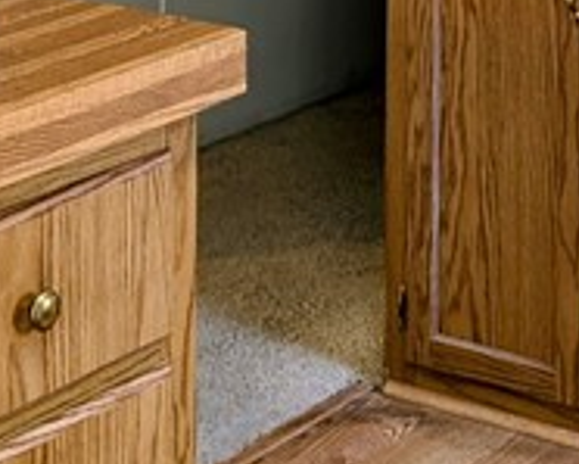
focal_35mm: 129
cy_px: -350
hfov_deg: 14.9
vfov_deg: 11.2
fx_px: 2212
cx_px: 212
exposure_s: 1/20.3
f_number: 1.68
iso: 70
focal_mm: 6.9
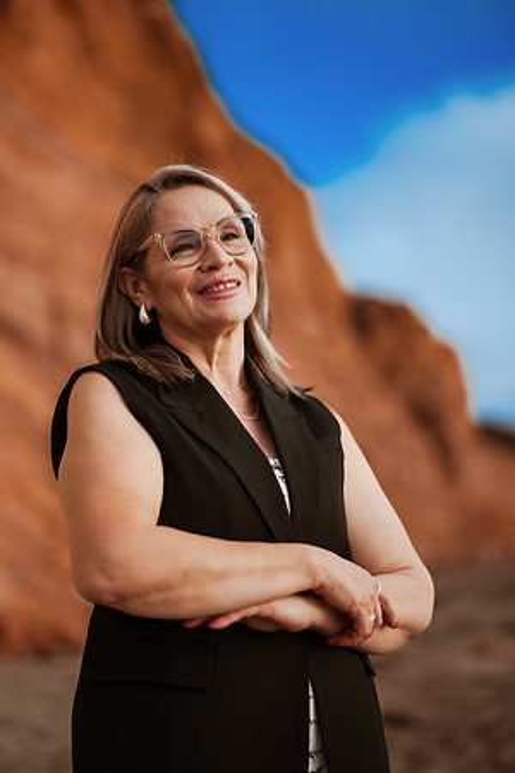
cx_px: 258
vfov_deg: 34.5
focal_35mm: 58
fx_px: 1244
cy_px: 386
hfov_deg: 23.4
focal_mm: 58
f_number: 1.4
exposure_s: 1/3200
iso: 100
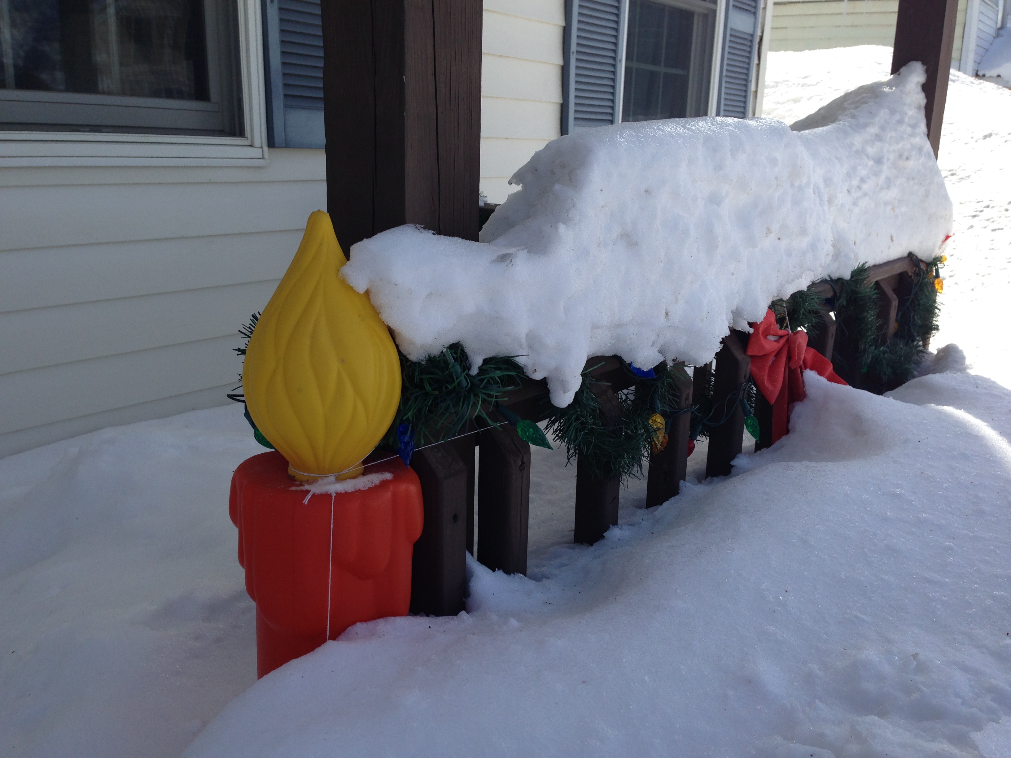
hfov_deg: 55.4
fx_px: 964
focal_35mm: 33
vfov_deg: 42.9
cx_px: 506
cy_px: 379
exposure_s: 1/1466
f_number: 2.4
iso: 50
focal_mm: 4.12
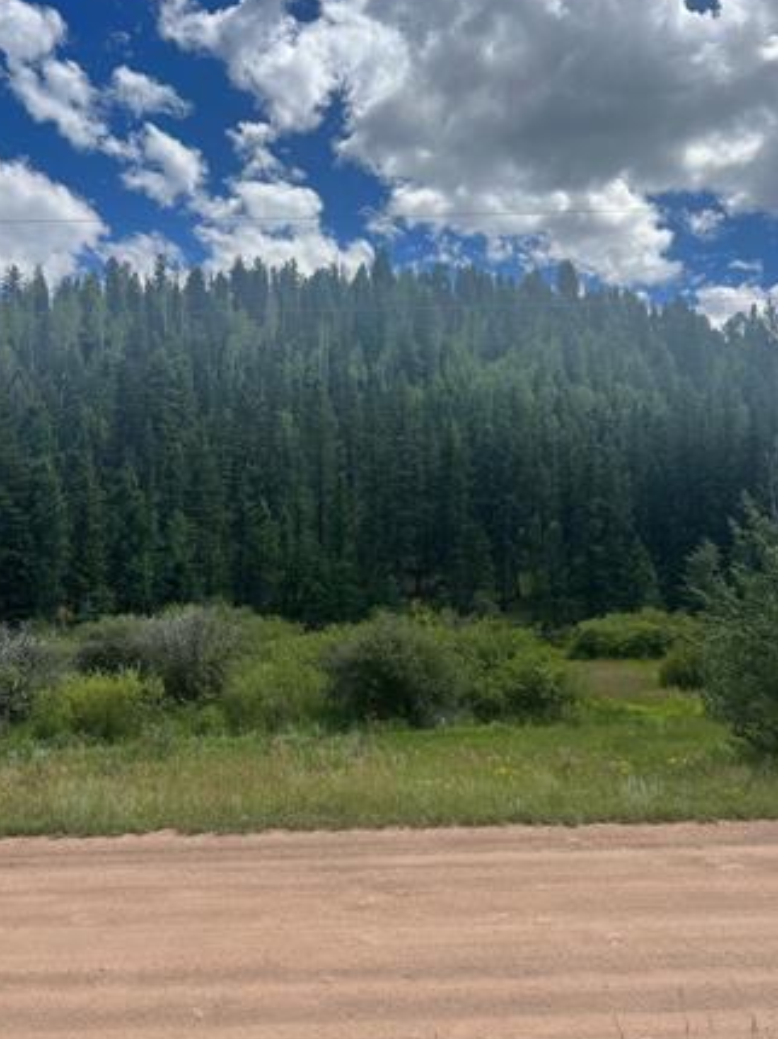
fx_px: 870
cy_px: 505
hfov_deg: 48.2
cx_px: 405
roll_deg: -1.5
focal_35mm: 29
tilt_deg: +4.9
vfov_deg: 61.7
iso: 50
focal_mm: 5.7
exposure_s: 1/3704
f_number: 1.5
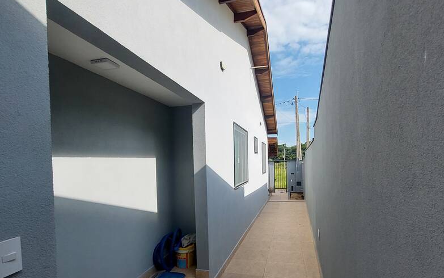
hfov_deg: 88.0
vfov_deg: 61.4
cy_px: 175
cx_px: 221
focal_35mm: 19
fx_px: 230
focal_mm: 1.74
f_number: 2.2
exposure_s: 1/1119
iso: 40
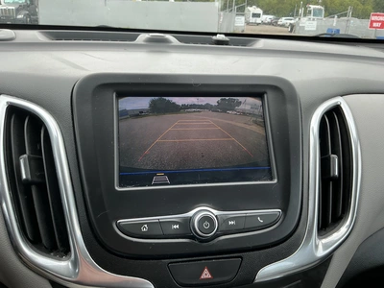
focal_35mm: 28
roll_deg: -2.6
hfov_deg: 63.4
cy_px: 144
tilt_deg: -20.8
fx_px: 311
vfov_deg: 49.7
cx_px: 192
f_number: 1.8
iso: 20
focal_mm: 3
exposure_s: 1/166
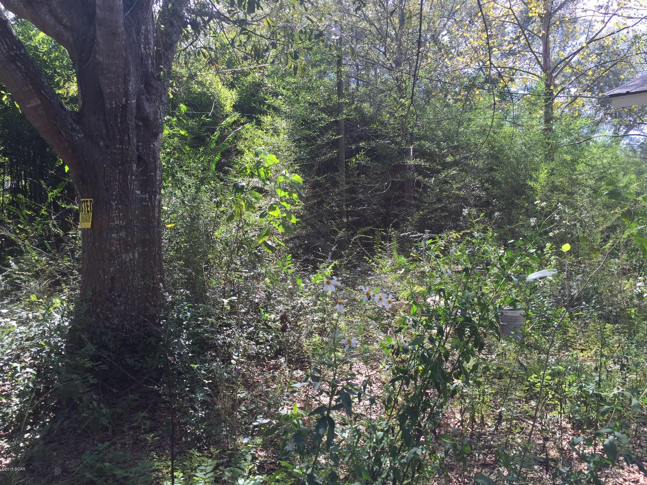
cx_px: 324
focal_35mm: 29
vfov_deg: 48.2
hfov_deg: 61.7
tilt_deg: -1.2
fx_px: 542
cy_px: 242
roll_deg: -1.5
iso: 32
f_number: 2.2
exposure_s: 1/278
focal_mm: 4.15
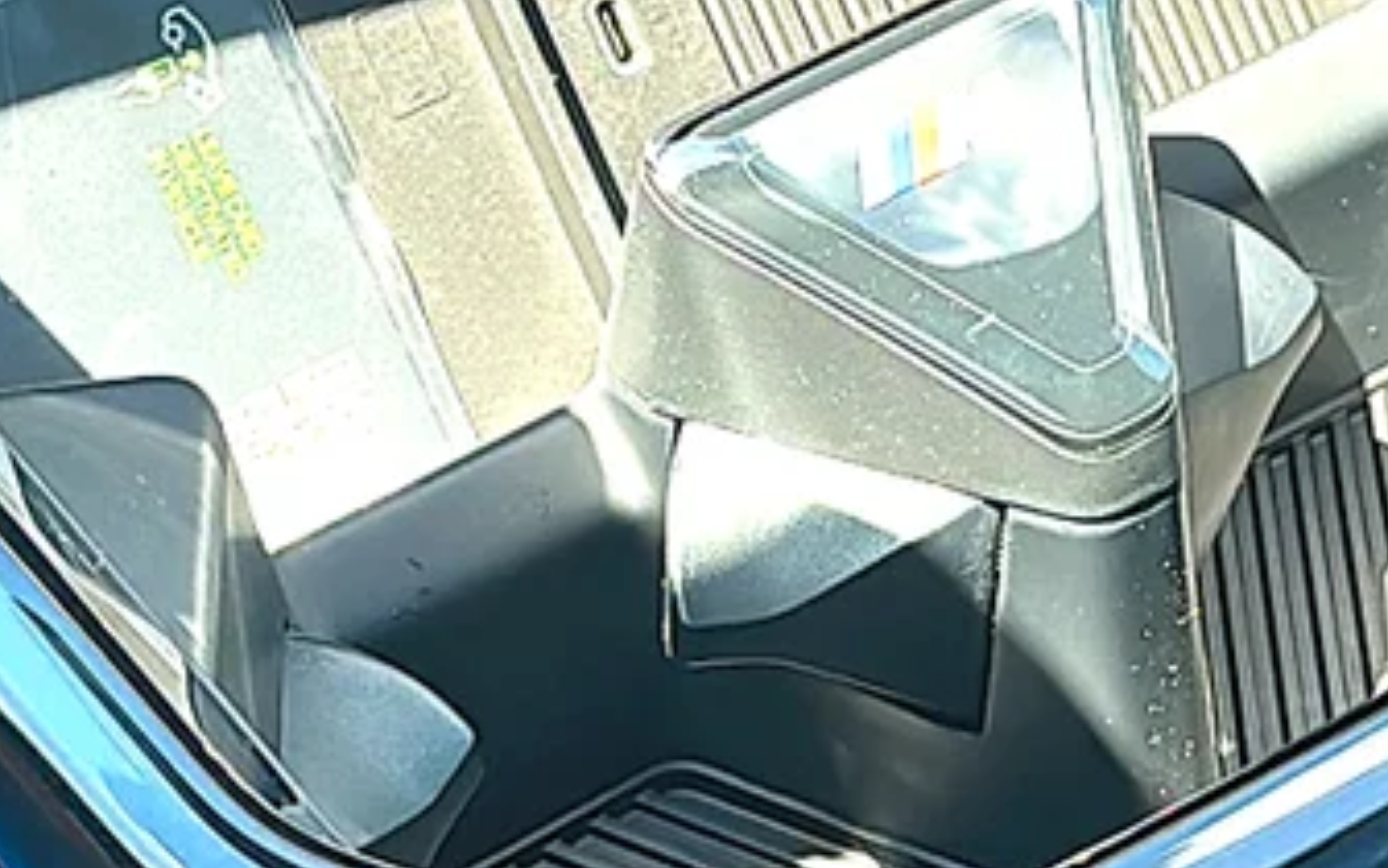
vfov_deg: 13.7
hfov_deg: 21.8
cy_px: 155
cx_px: 888
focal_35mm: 95
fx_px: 3594
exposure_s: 1/263
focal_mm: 6.86
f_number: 1.78
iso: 80
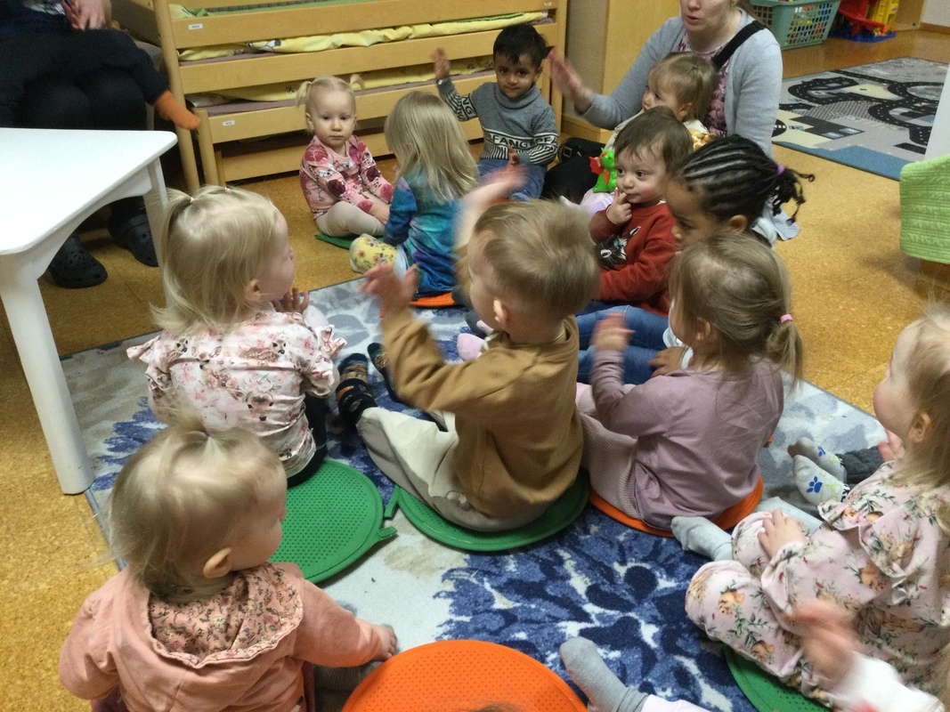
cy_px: 356
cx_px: 475
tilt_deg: -31.8
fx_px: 851
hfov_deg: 58.4
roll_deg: -0.1
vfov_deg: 45.4
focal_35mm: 31
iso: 160
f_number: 2.4
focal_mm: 3.3
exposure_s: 1/33
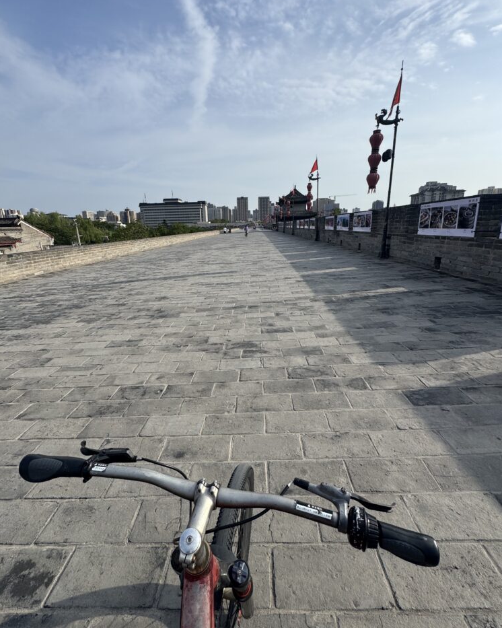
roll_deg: +1.1
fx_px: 279
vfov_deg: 96.7
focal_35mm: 15
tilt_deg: -13.9
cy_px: 294
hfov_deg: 84.0
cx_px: 246
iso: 50
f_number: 2.2
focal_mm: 2.22
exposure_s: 1/2146
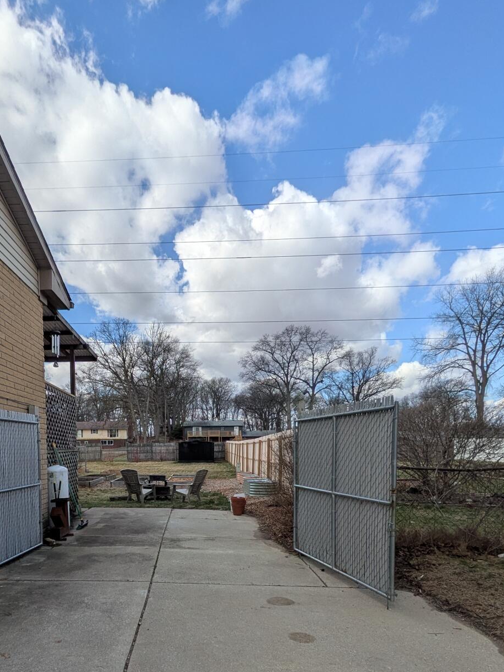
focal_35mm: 23
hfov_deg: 57.5
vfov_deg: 70.3
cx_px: 166
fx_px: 446
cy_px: 480
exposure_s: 1/2137
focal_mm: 1.85
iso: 51
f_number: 2.2
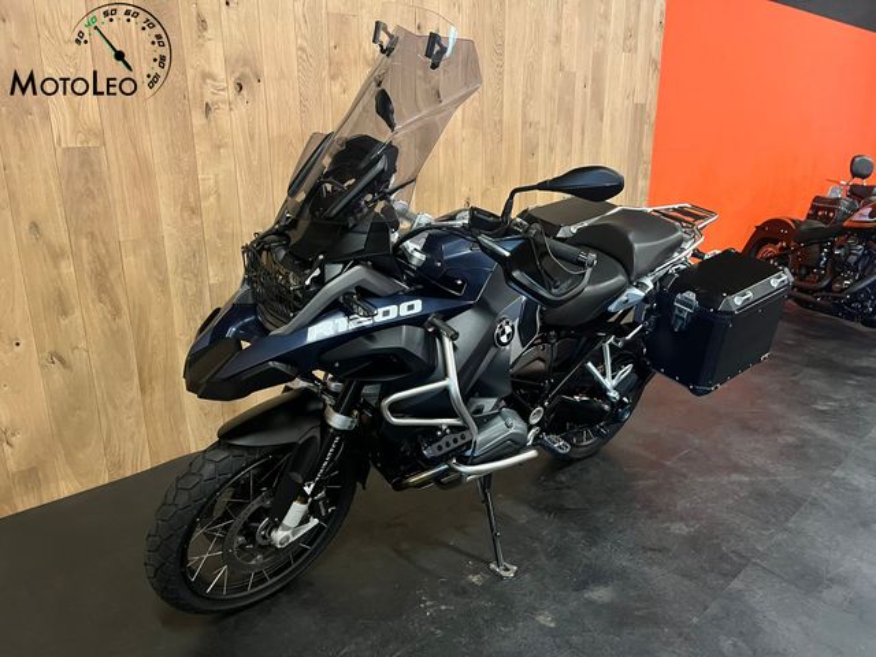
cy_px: 328
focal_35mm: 26
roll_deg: -0.3
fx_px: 658
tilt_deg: -17.3
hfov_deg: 67.3
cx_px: 438
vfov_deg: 53.1
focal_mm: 5.1
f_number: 1.6
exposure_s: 1/25
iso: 500
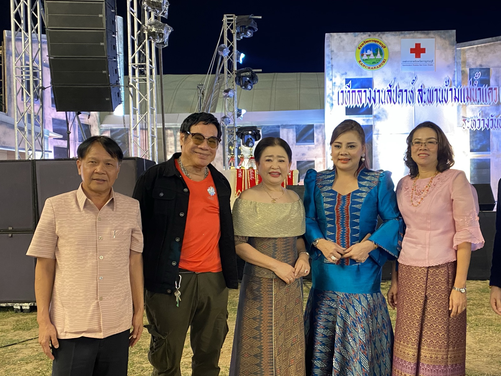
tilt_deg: -1.3
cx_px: 285
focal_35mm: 34
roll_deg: -1.0
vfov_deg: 41.7
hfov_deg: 53.8
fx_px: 492
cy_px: 215
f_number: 1.8
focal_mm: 4.25
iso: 500
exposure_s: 1/25
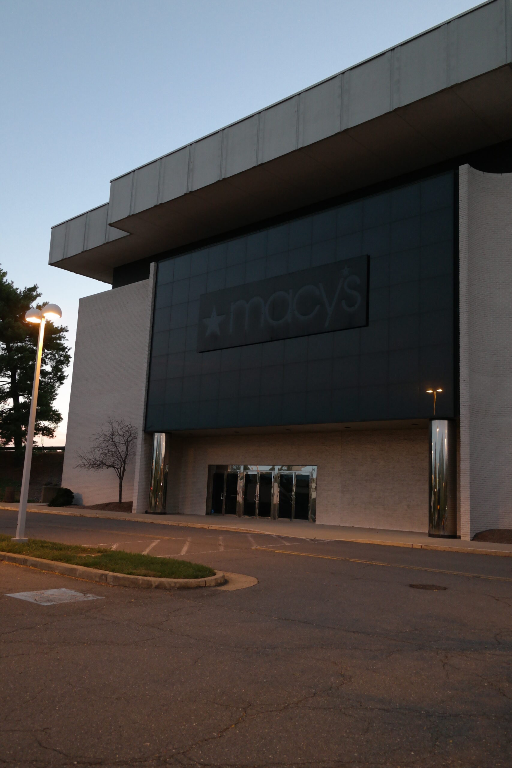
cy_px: 384
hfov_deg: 43.6
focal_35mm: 30
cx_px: 256
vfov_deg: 61.9
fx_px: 640
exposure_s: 1/40
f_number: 3.5
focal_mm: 20
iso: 800
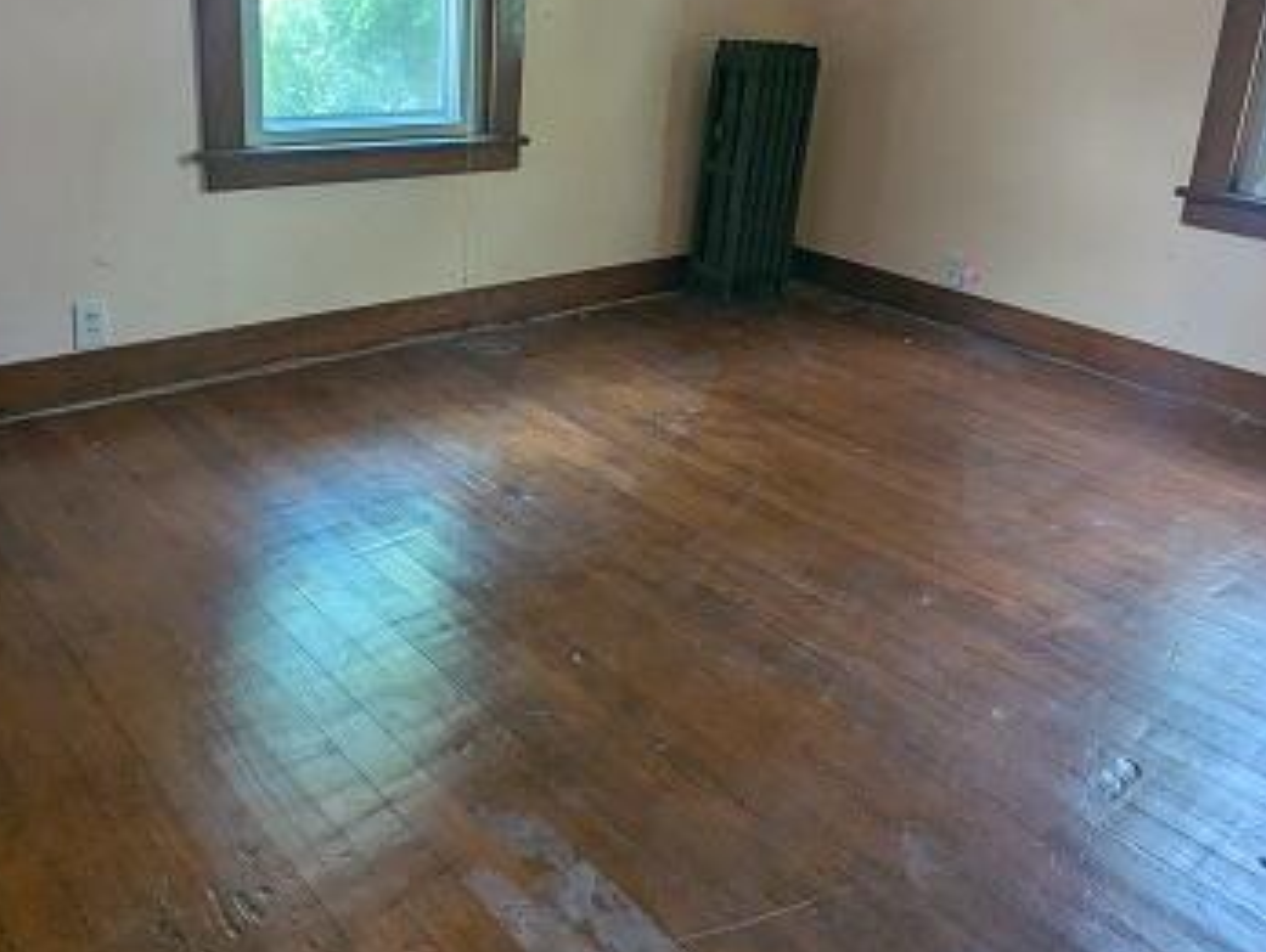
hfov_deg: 59.9
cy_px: 308
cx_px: 602
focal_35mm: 30
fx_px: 1098
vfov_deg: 46.1
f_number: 2.2
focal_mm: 2.35
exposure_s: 1/60
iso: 113
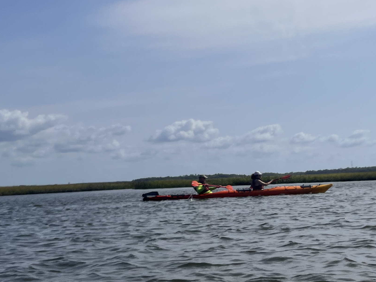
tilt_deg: +3.0
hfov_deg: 29.6
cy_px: 165
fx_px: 706
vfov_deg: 22.6
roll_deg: +2.9
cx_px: 255
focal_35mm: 65
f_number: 1.5
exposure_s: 1/11364
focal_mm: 5.7
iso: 50
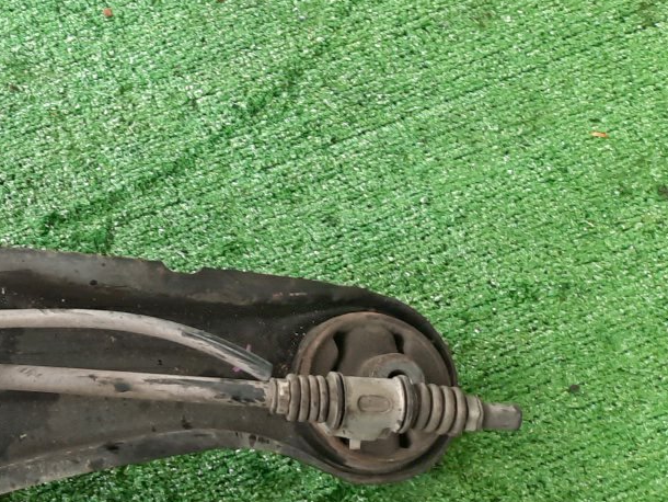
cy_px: 240
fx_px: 1139
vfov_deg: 24.8
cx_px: -95
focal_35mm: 59
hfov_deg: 29.0
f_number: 2
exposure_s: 1/50
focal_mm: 4.6
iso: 187
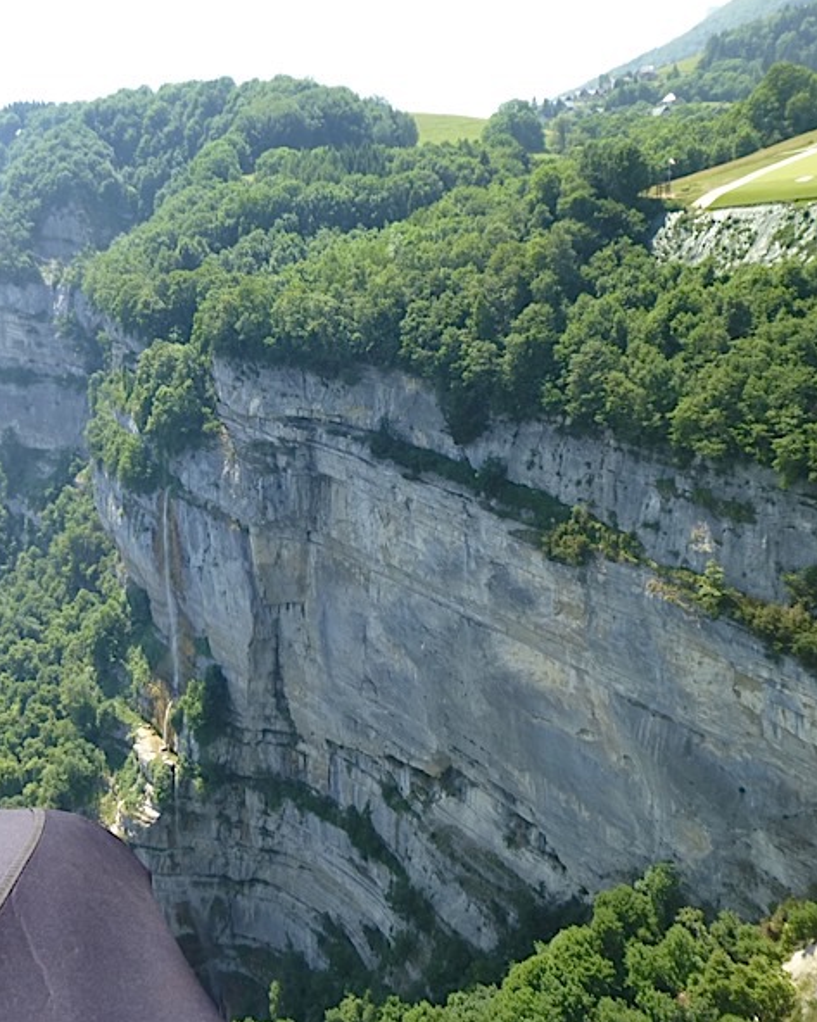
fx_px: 998
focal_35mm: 33
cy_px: 509
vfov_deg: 54.2
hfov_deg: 42.9
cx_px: 187
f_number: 3.1
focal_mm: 4.5
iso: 100
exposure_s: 1/500
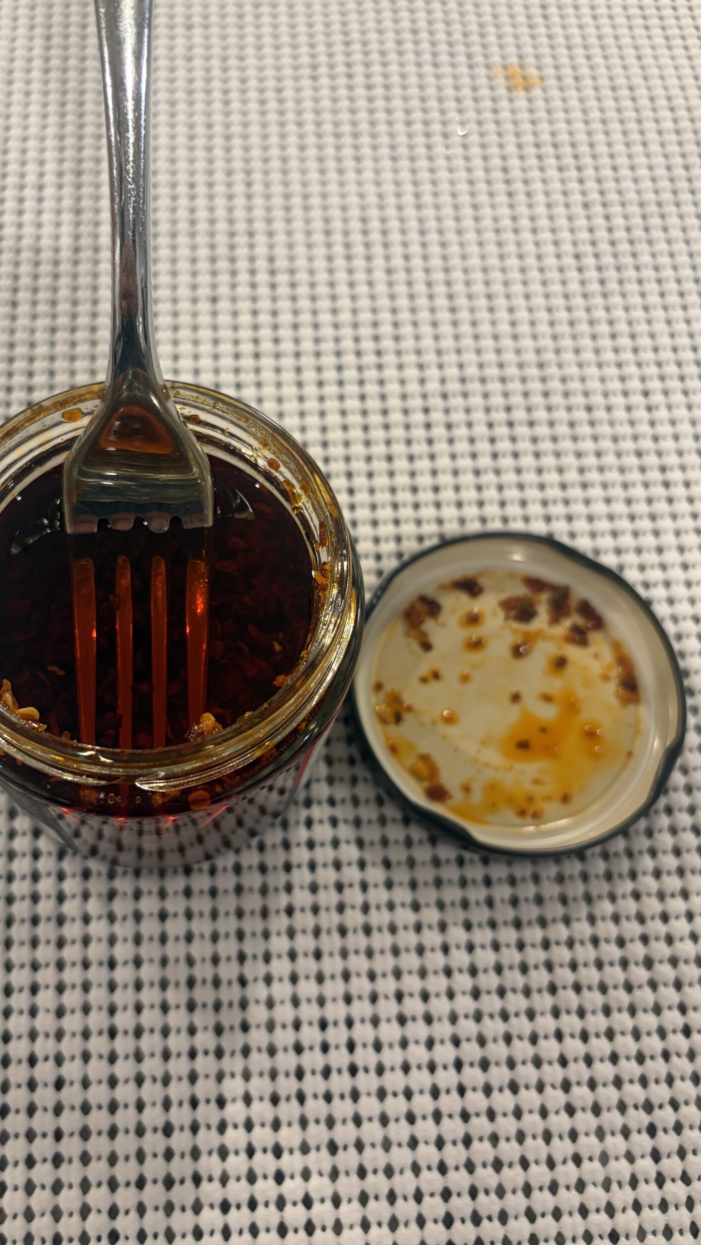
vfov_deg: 66.1
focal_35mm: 29
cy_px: 611
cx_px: 238
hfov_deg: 39.7
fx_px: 958
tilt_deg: -67.6
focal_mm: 5.96
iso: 160
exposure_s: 1/60
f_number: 1.6
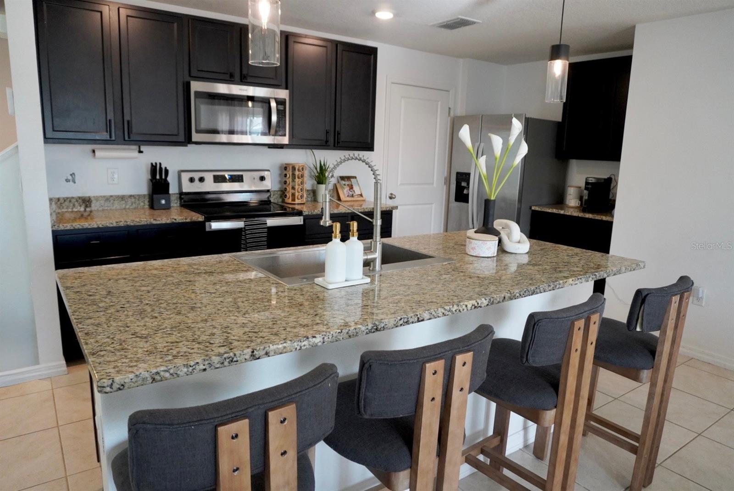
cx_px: 367
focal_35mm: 26
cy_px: 246
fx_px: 520
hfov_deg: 70.4
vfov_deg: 50.5
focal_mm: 17
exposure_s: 1/160
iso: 1600
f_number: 4
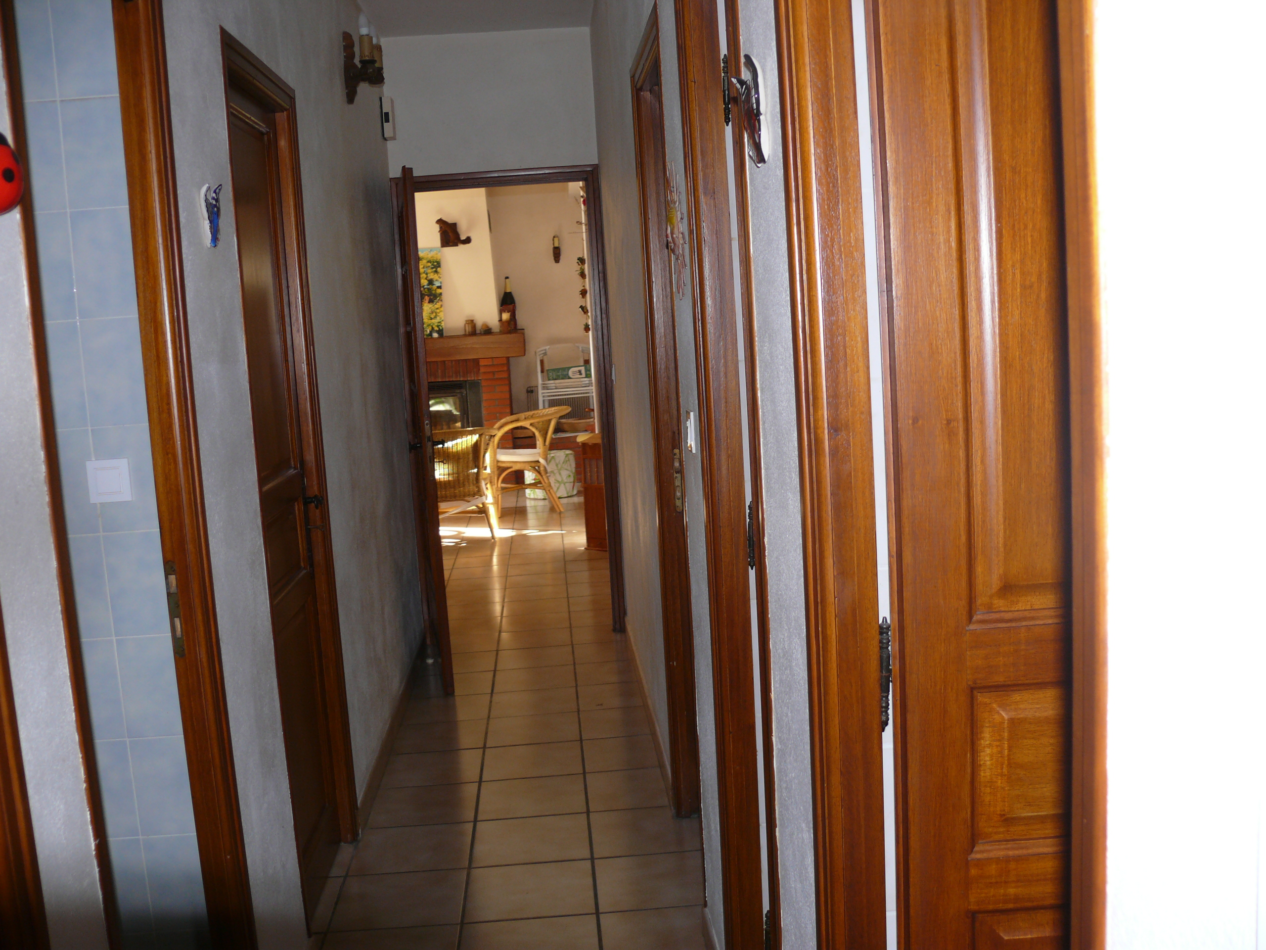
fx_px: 1280
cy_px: 475
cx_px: 633
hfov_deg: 52.6
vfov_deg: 40.7
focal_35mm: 35
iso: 100
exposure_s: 1/30
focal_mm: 7.4
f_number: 2.8
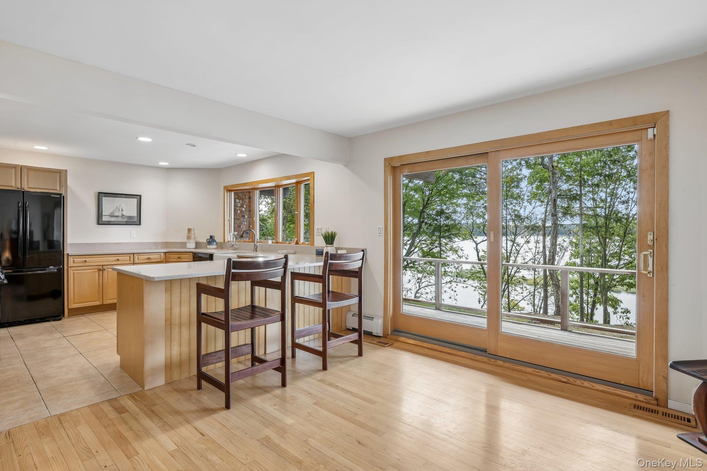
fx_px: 363
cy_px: 236
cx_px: 354
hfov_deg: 88.4
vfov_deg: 65.9
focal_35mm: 18
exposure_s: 1/25
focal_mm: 18.5
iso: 250
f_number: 9
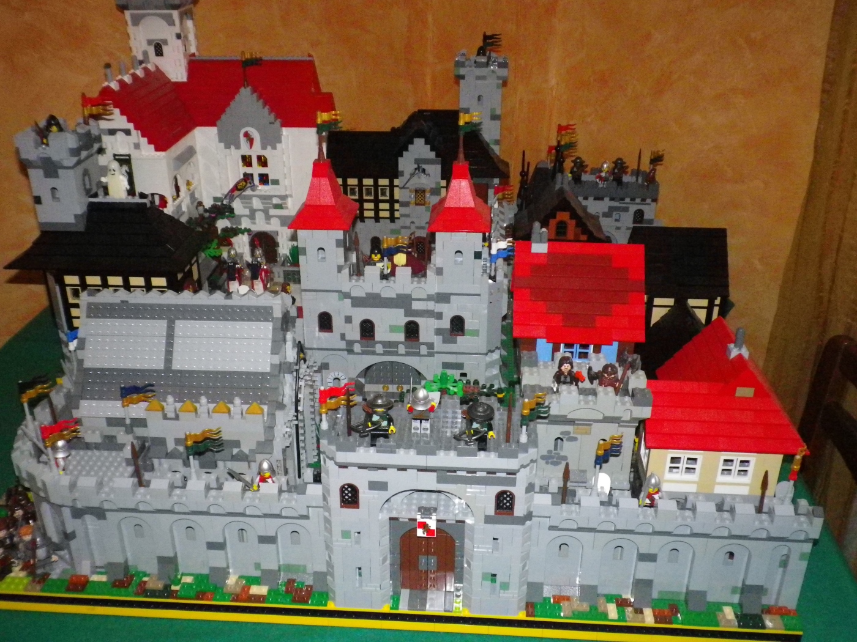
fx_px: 867
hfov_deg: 52.6
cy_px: 321
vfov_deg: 40.7
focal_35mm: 35
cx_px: 428
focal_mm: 6.36
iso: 800
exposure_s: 1/50
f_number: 3.9
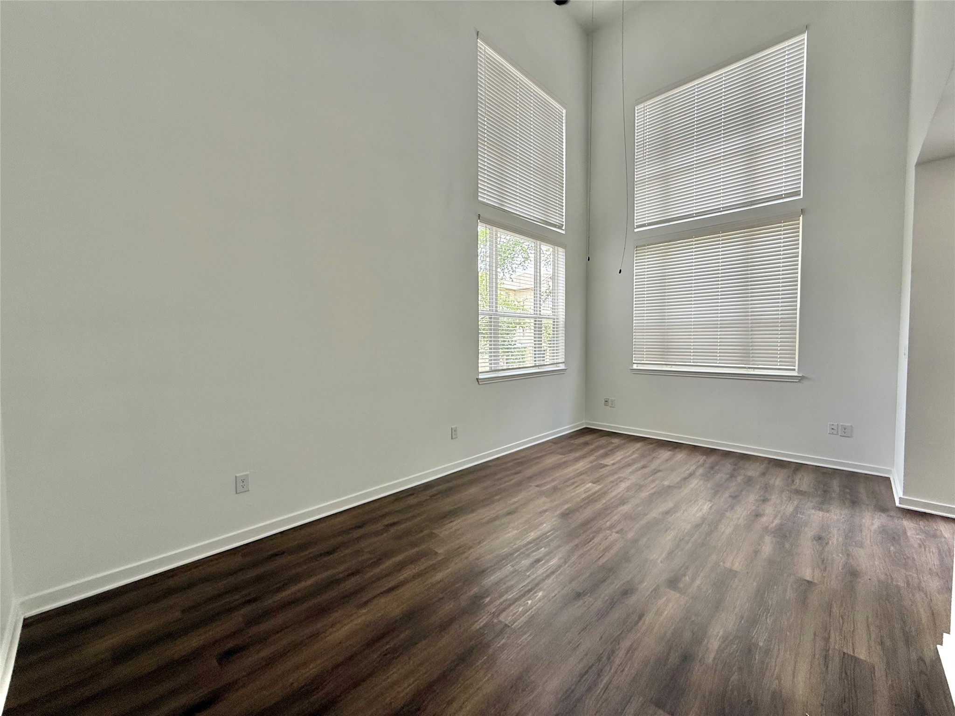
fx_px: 386
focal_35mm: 14
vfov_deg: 85.7
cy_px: 358
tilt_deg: -2.9
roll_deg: +0.0
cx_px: 478
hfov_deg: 102.1
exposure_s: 1/125
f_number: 2.2
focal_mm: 2.22
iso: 64
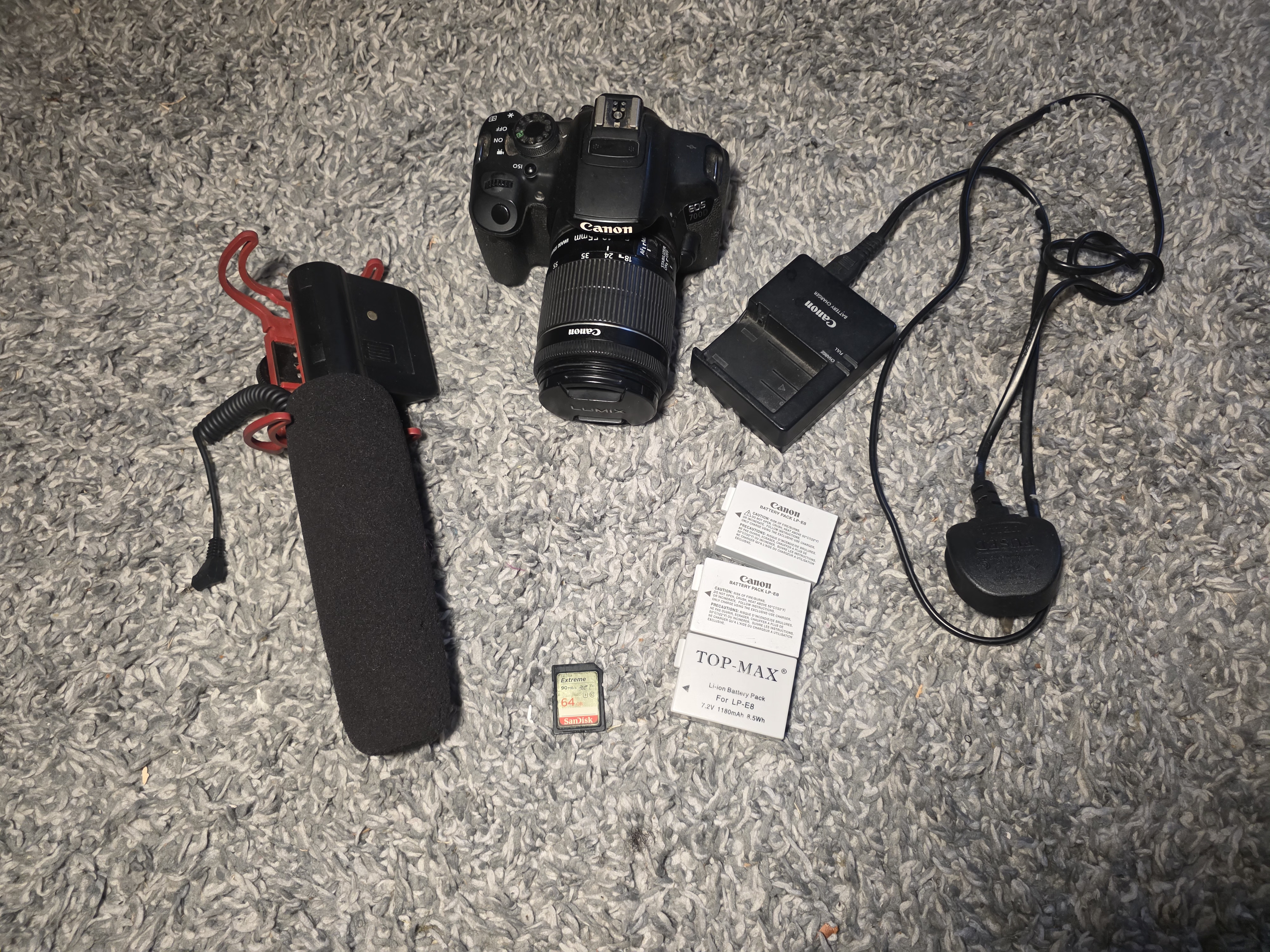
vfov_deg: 58.9
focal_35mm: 23
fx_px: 844
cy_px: 476
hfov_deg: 73.9
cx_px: 635
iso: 500
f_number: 1.7
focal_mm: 6.3
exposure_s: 1/100
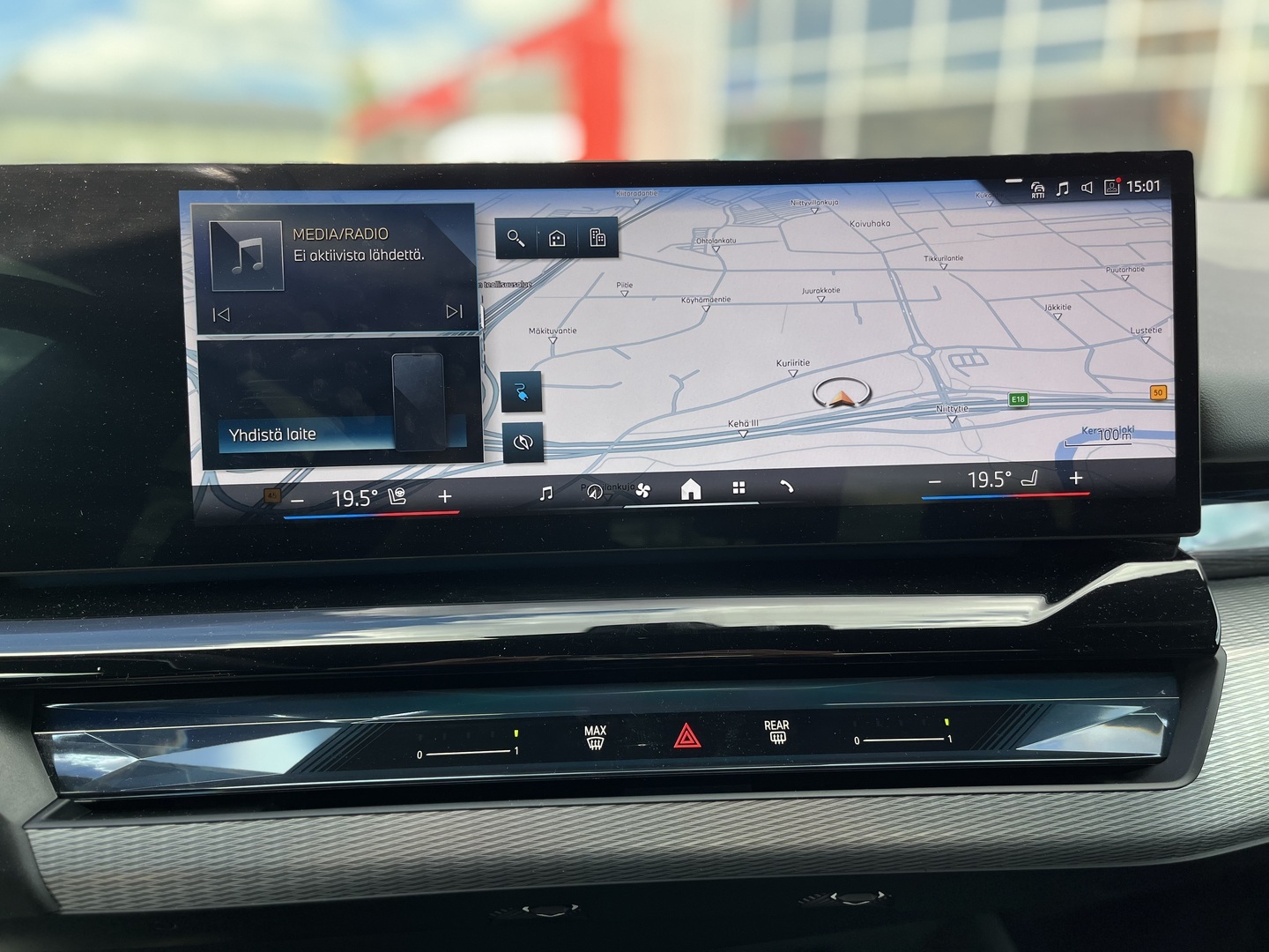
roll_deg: -1.0
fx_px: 953
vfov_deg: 53.1
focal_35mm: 26
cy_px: 476
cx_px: 634
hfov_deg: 67.3
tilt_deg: -14.1
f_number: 1.6
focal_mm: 5.1
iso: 50
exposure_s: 1/499
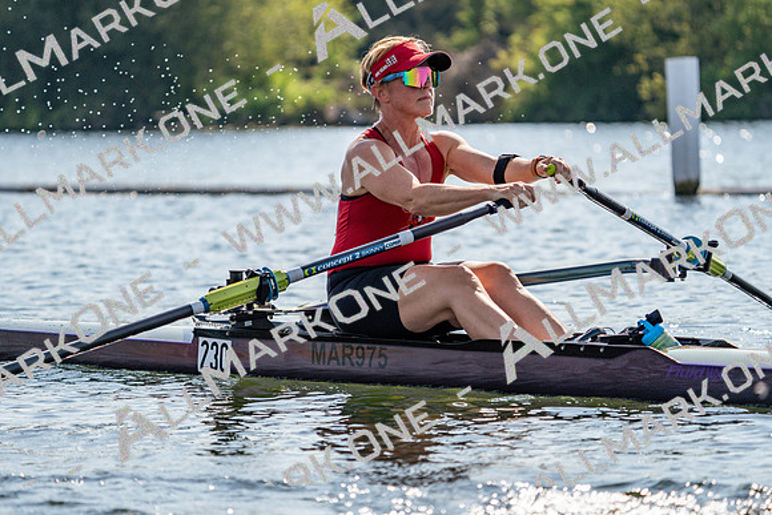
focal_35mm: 200
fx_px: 4290
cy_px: 258
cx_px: 386
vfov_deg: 6.9
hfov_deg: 10.3
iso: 100
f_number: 5.6
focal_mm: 200
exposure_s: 1/1600
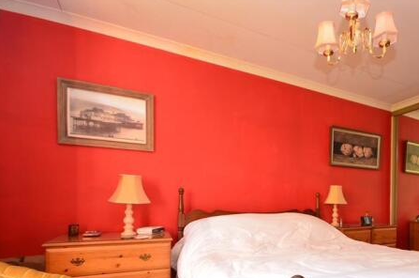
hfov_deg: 75.4
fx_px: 256
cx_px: 290
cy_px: 201
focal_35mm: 22
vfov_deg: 54.9
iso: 400
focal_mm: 10
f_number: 8
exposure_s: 1/1.3
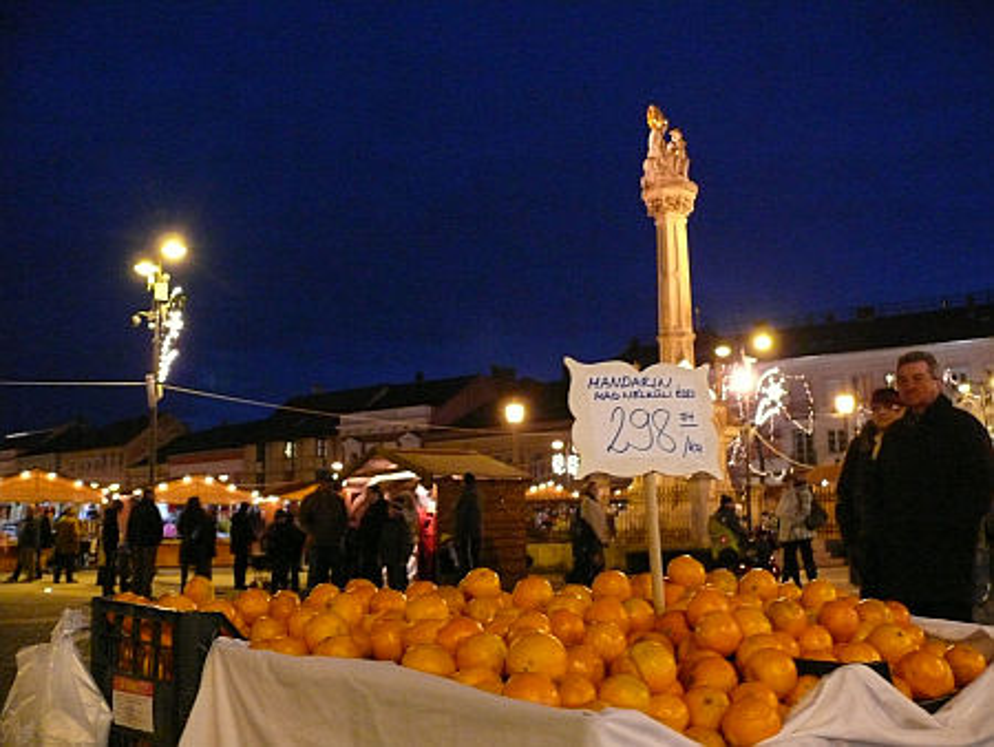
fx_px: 1006
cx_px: 497
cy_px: 374
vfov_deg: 40.7
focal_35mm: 35
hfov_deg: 52.6
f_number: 2.8
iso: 800
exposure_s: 1/15
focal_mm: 7.4
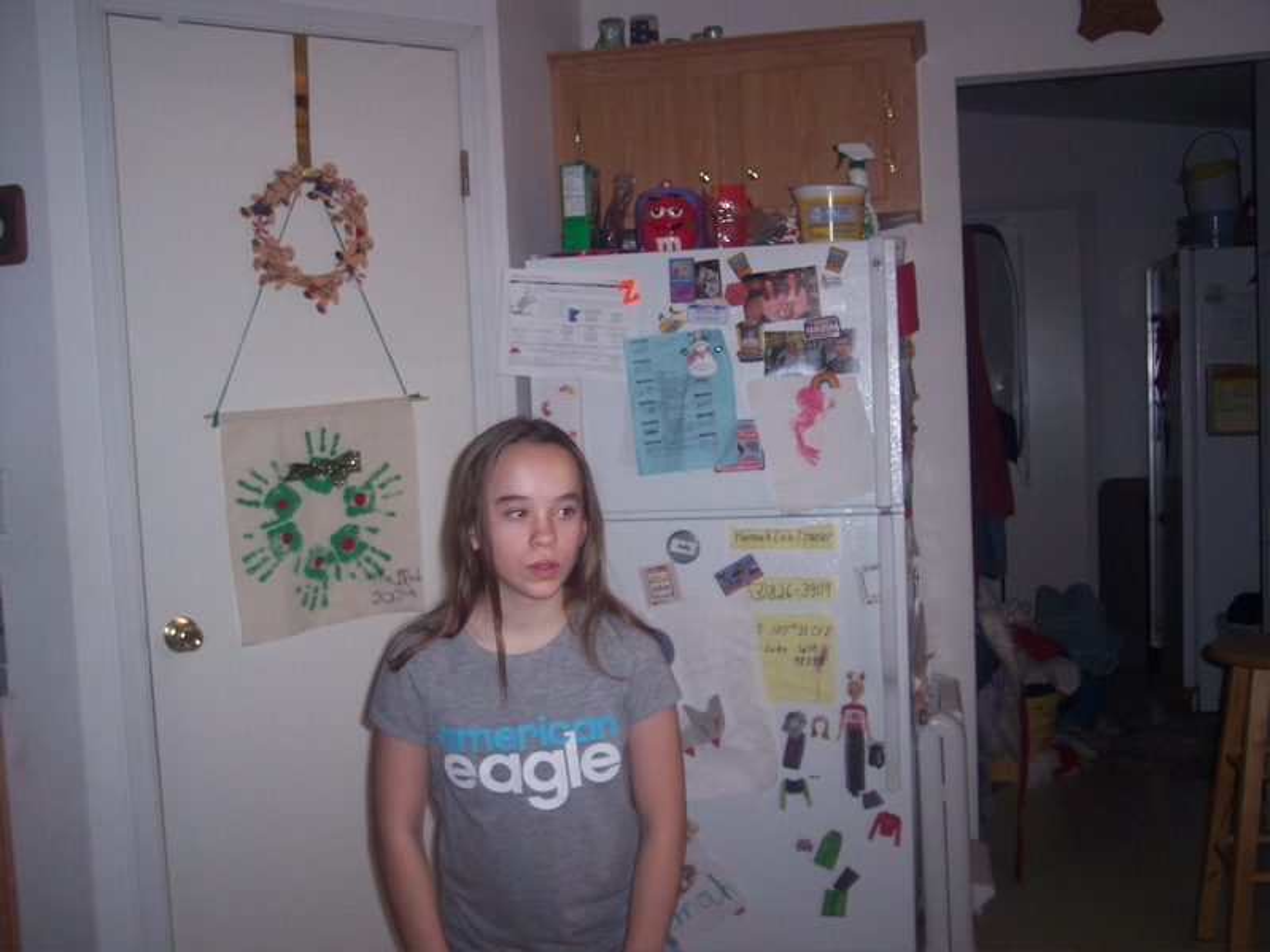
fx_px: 1394
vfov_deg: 37.7
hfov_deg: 49.0
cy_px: 476
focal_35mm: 38
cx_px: 635
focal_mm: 8
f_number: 2.8
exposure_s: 1/30
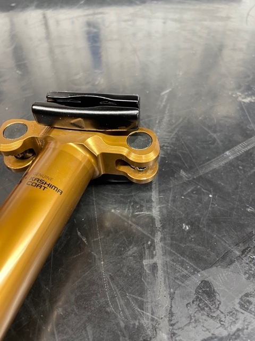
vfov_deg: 67.3
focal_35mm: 26
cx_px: 128
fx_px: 255
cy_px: 170
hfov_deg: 53.1
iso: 125
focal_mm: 4.2
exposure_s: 1/60
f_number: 1.6
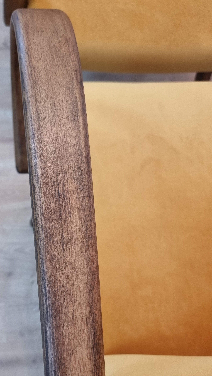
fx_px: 330
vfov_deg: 59.1
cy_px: 220
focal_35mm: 33
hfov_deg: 35.0
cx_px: 56
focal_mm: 6.7
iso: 160
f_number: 1.8
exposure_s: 1/100
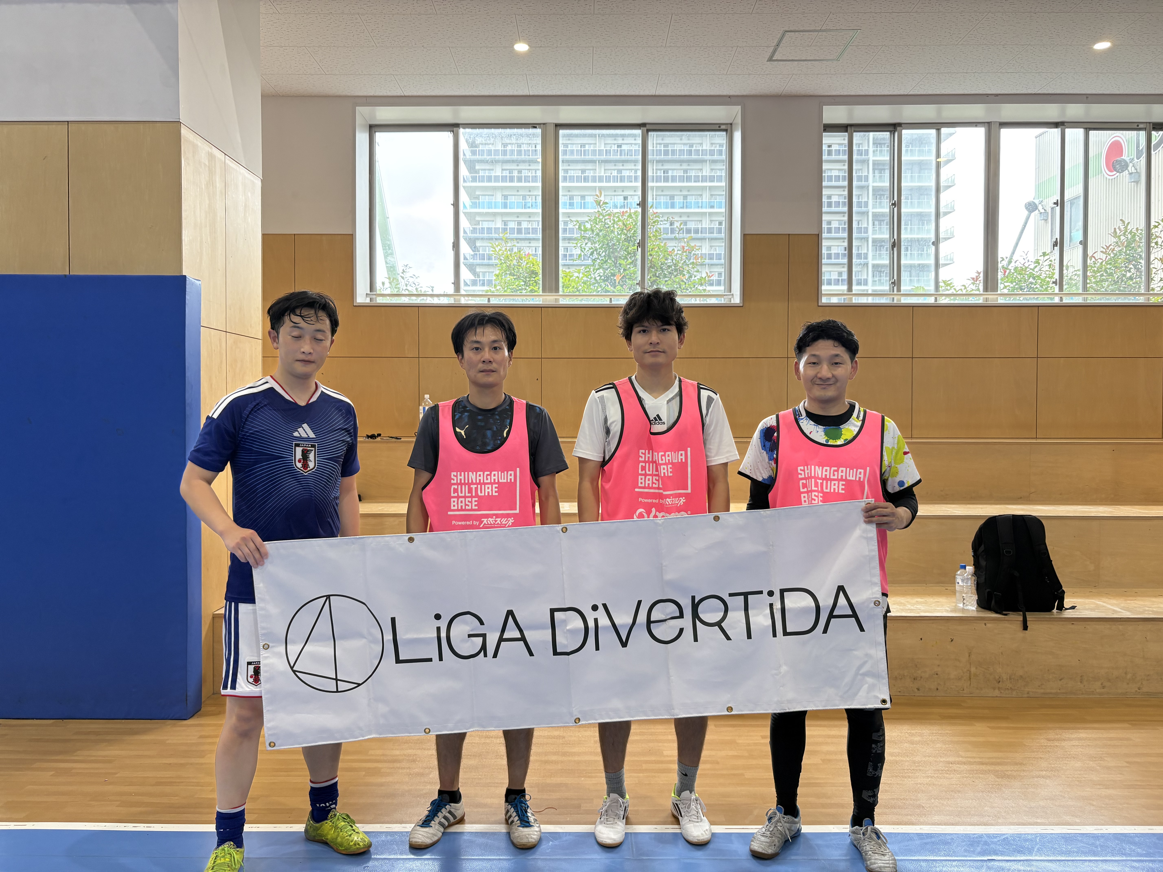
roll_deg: +0.9
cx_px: 582
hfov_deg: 67.3
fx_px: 874
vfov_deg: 53.1
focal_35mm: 26
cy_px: 436
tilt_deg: -0.1
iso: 100
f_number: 1.6
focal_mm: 5.96
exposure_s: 1/100
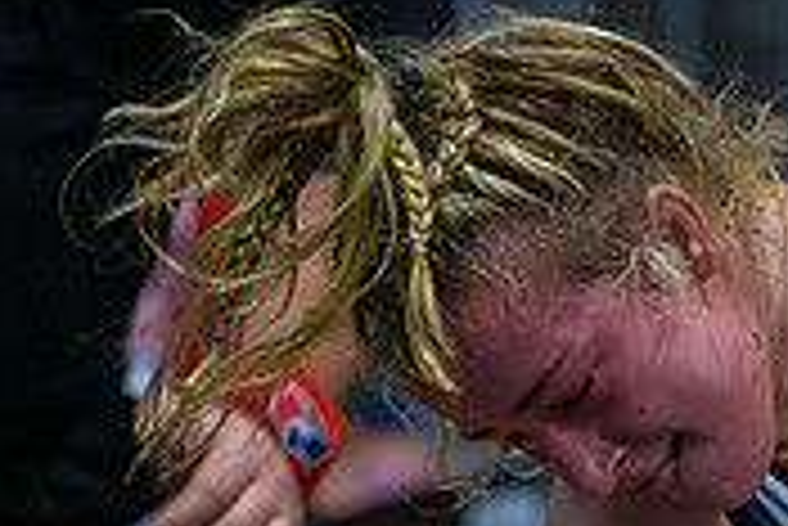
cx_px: 849
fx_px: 18117
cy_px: 982
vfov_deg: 1.7
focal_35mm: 827
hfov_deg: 2.5
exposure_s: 1/800
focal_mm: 190
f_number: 2.8
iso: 14400
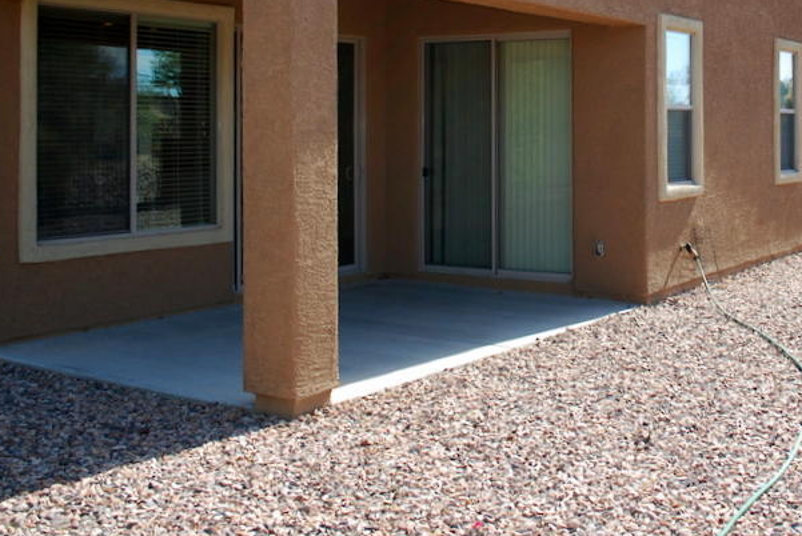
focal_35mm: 46
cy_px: 121
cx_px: 599
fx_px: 1026
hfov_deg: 41.5
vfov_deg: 28.8
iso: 100
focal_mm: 18
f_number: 5
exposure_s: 1/200
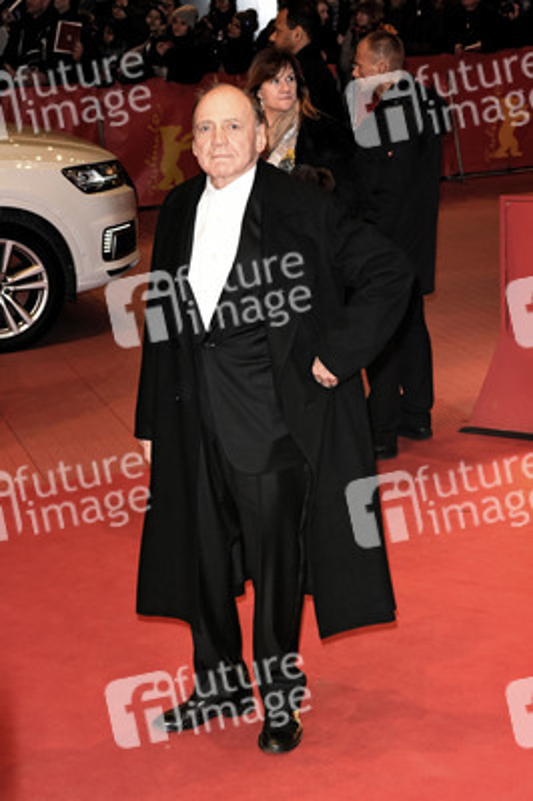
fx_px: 1268
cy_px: 400
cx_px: 266
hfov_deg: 23.7
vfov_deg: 35.1
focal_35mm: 57
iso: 1600
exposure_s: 1/250
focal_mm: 38
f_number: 6.3
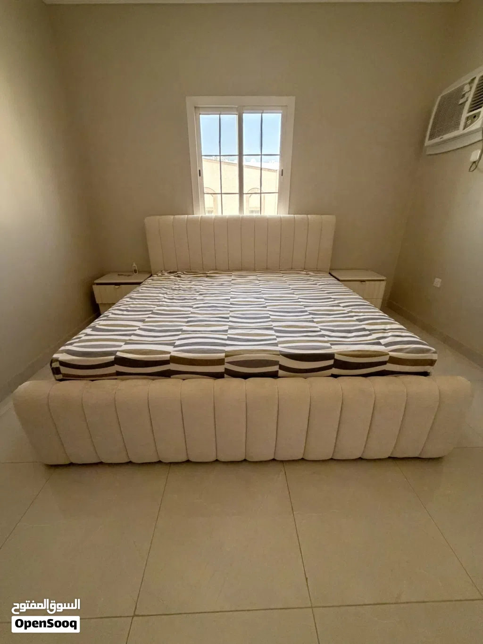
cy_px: 322
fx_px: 260
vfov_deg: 102.1
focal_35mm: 14
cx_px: 242
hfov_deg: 85.7
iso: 500
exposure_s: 1/60
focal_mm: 2.22
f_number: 2.2
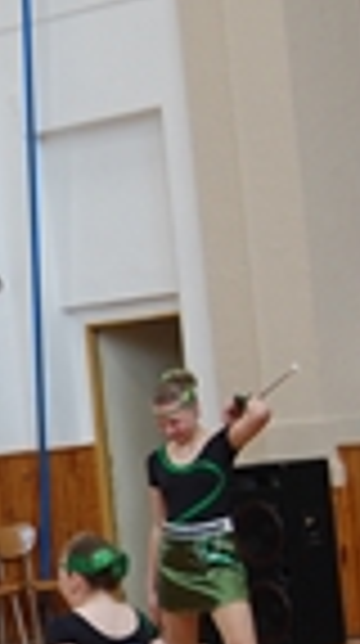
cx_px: -166
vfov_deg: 14.9
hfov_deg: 8.3
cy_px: 554
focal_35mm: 143
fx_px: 2437
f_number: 4.2
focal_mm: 26
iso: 400
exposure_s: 1/50
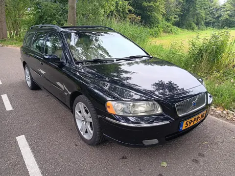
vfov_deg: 53.1
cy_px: 88
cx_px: 118
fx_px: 177
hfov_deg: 67.3
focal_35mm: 26
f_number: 1.8
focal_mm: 3.98
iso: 25
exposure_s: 1/100
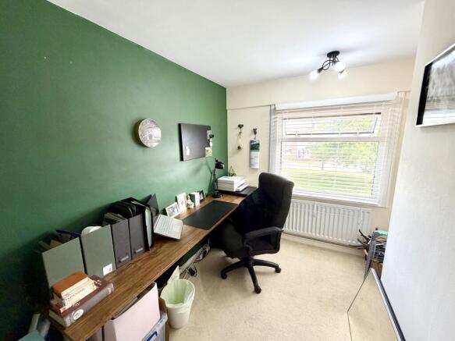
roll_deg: +0.9
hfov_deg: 102.1
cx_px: 228
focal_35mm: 14
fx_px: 184
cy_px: 170
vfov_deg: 85.7
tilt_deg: -9.9
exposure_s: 1/121
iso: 160
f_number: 2.2
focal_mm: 2.22
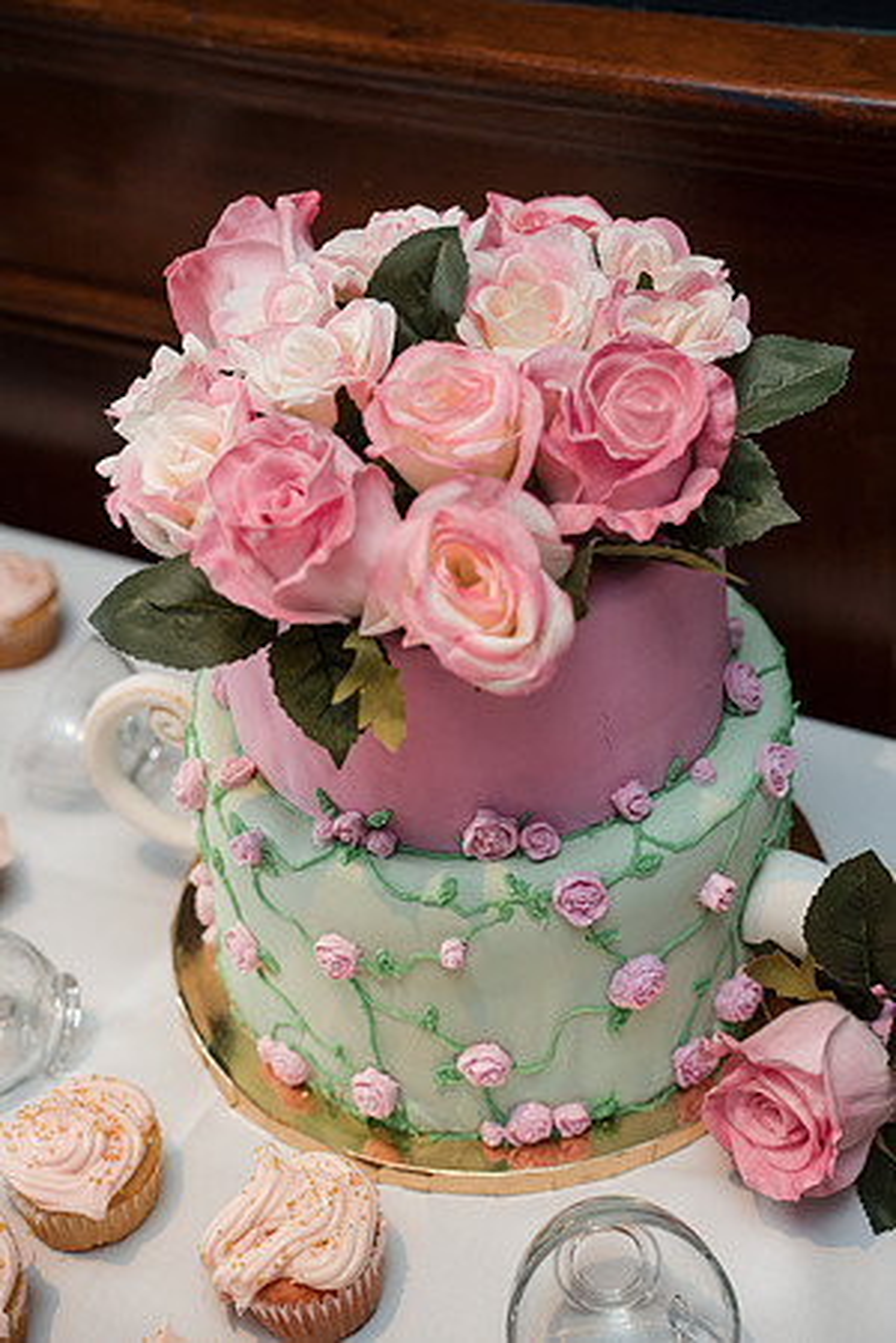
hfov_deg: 23.4
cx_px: 448
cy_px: 672
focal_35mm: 58
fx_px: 2165
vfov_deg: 34.5
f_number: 4
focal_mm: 58
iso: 2000
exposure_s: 1/250
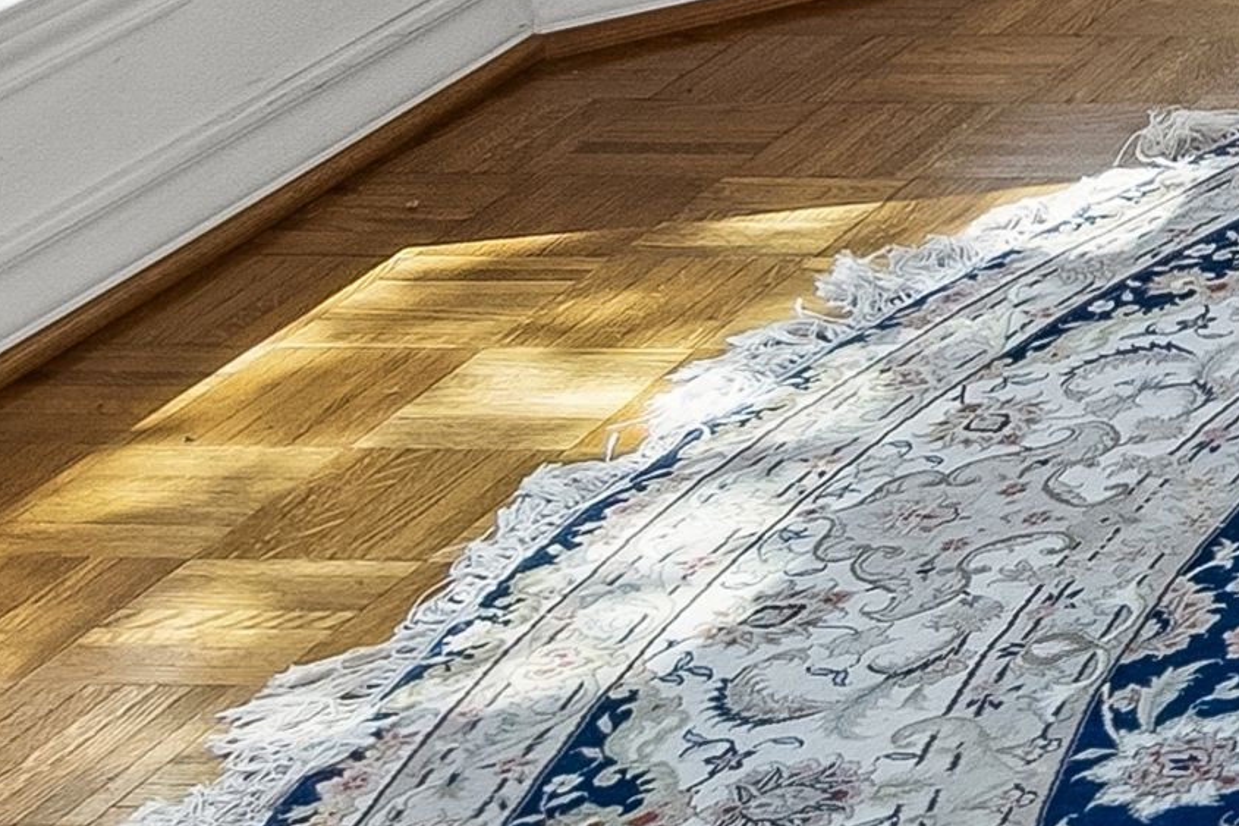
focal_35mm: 112
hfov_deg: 13.6
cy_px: -1400
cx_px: 2924
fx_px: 3854
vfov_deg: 10.0
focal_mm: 11.5
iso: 320
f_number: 8
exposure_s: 1/50
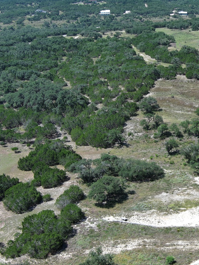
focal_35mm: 50
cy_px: 119
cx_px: 214
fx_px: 383
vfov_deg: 38.1
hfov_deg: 26.9
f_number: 2.8
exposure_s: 1/909
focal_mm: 10.57
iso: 100
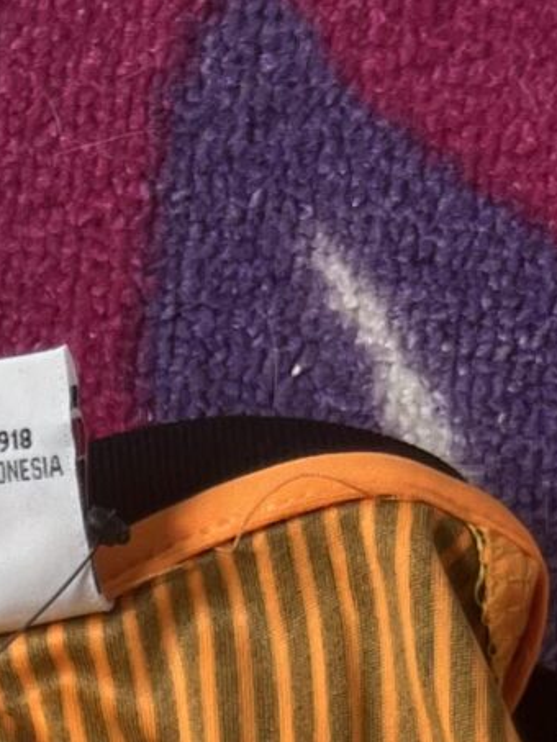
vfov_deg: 11.0
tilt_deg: -79.5
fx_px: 3152
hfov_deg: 9.8
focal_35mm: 147
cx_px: -297
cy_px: 1857
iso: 50
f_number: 1.5
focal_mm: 5.7
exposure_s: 1/121
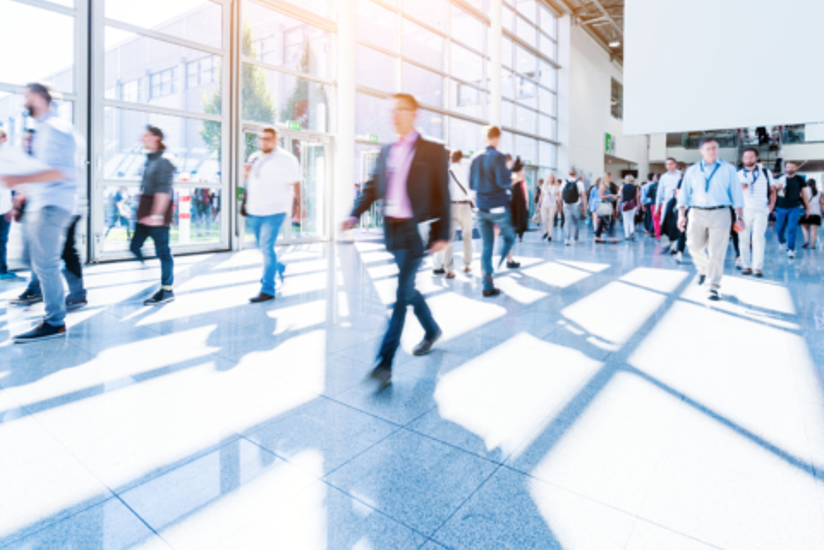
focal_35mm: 20
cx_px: 424
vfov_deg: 61.4
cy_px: 218
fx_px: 458
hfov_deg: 84.0
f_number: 9
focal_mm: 16
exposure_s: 1/10
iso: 100
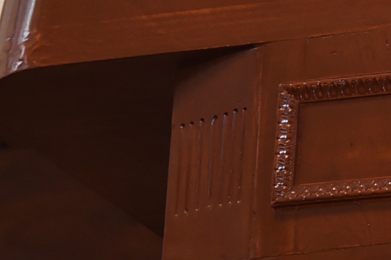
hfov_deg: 4.5
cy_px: -109
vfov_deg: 3.1
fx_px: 4863
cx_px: 805
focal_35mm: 448
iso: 1600
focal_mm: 100
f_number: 5.3
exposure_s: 1/80
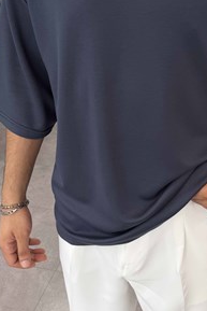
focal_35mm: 46
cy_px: 126
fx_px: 396
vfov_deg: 42.5
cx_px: 154
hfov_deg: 28.8
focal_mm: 6.76
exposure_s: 1/271
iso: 64
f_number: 1.78
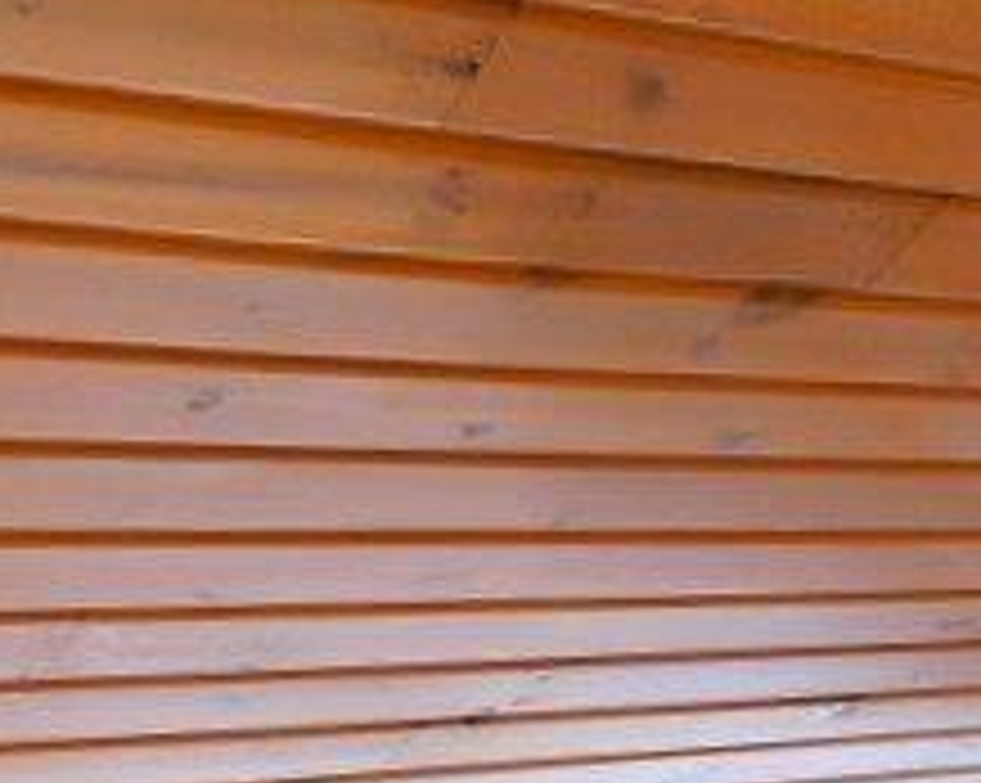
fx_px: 2495
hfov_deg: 20.0
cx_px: 1346
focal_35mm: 86
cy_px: 1008
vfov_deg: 16.8
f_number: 3.2
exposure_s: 1/20
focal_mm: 5.3
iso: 400
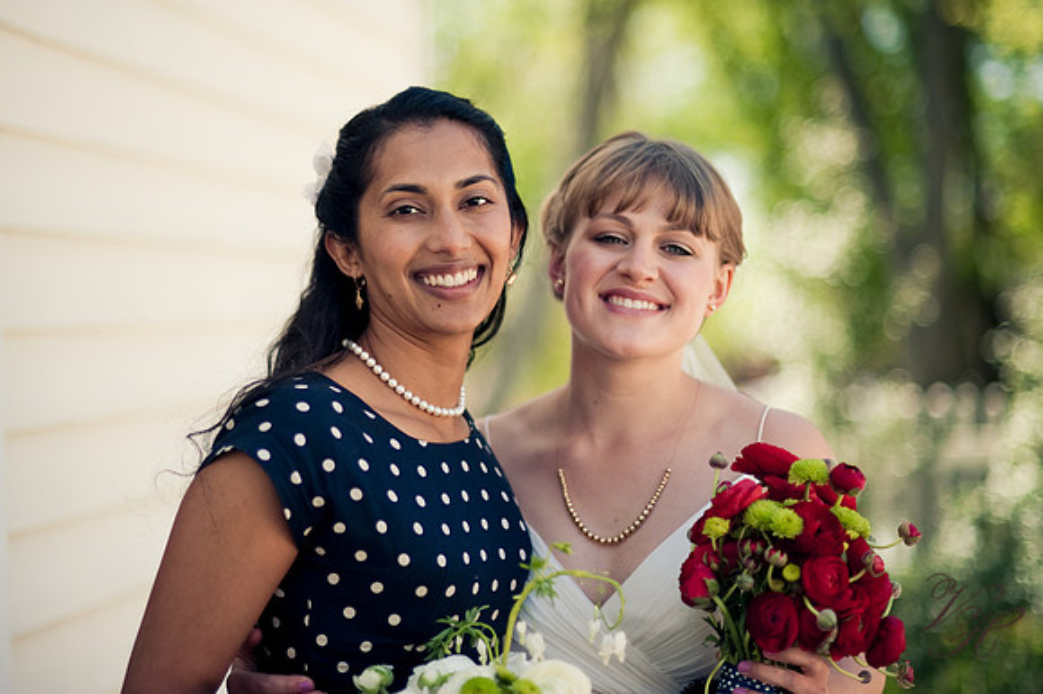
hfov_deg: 23.9
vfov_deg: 16.1
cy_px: 347
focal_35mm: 85
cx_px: 522
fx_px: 2461
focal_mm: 85
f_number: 1.8
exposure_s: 1/2000
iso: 200
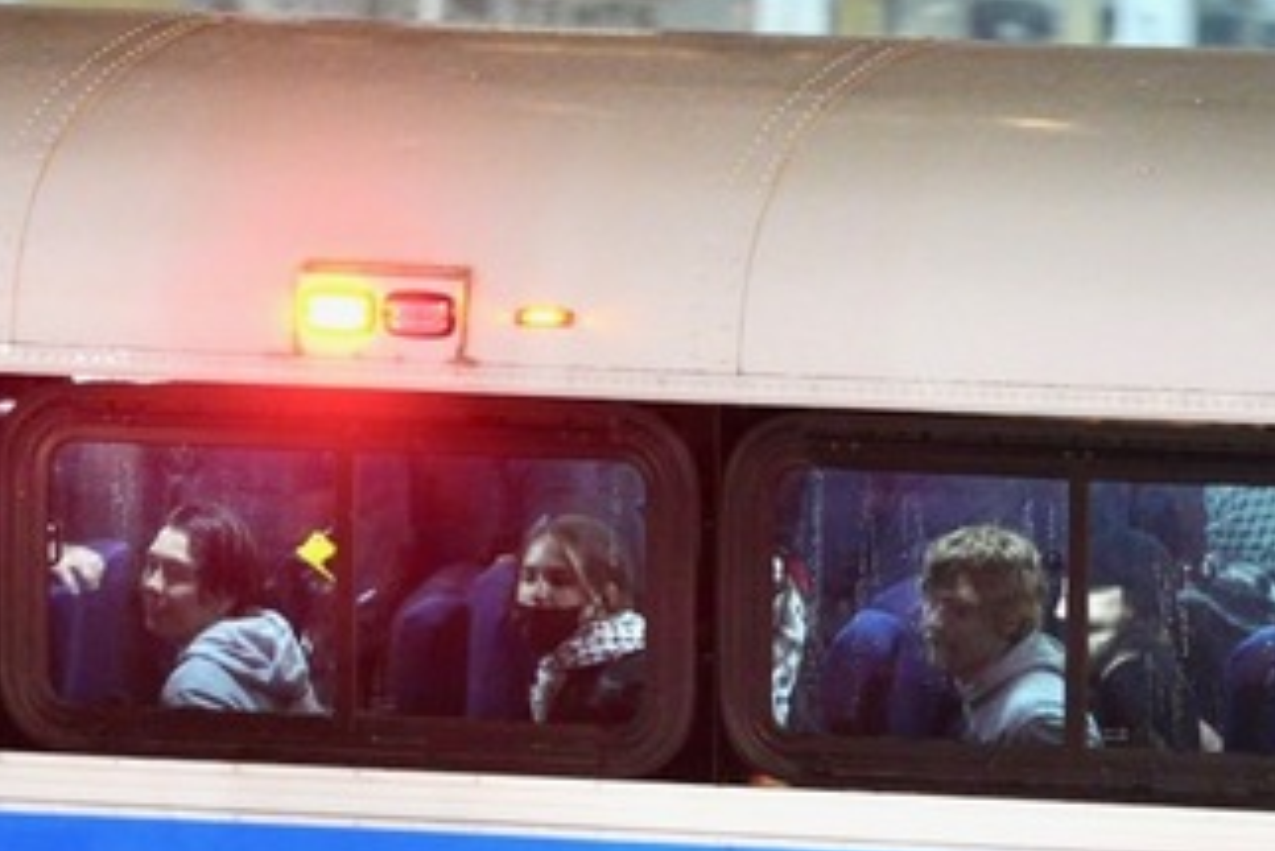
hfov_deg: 3.5
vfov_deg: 2.3
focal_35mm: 595
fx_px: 21081
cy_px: 669
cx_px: 527
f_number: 3.5
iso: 4000
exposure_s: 1/50
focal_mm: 200
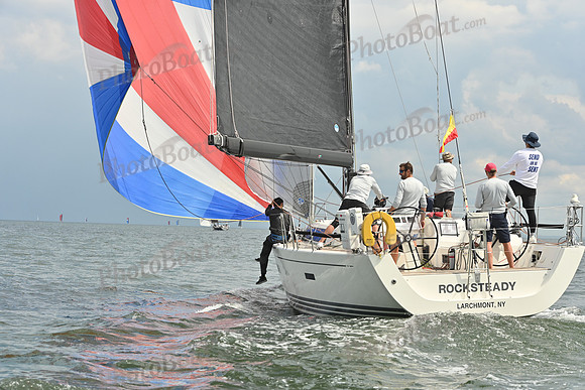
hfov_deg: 22.6
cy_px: 195
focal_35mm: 90
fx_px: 1463
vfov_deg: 15.2
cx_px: 292
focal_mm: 90
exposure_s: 1/1600
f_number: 8
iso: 320
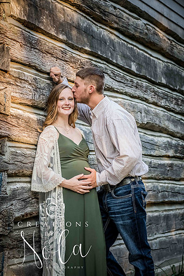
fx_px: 659
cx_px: 92
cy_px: 138
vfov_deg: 23.6
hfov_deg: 15.9
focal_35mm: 86
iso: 1600
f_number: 5.6
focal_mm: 86
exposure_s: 1/320
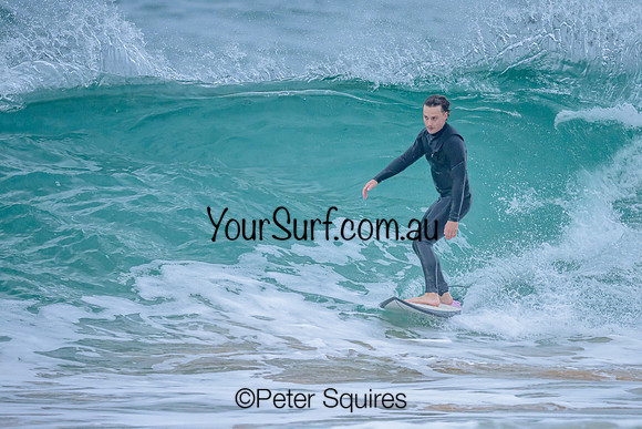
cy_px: 230
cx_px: 373
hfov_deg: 1.9
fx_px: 19582
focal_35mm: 1098
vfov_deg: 1.3
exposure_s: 1/3200
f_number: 6.3
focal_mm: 800
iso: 1800
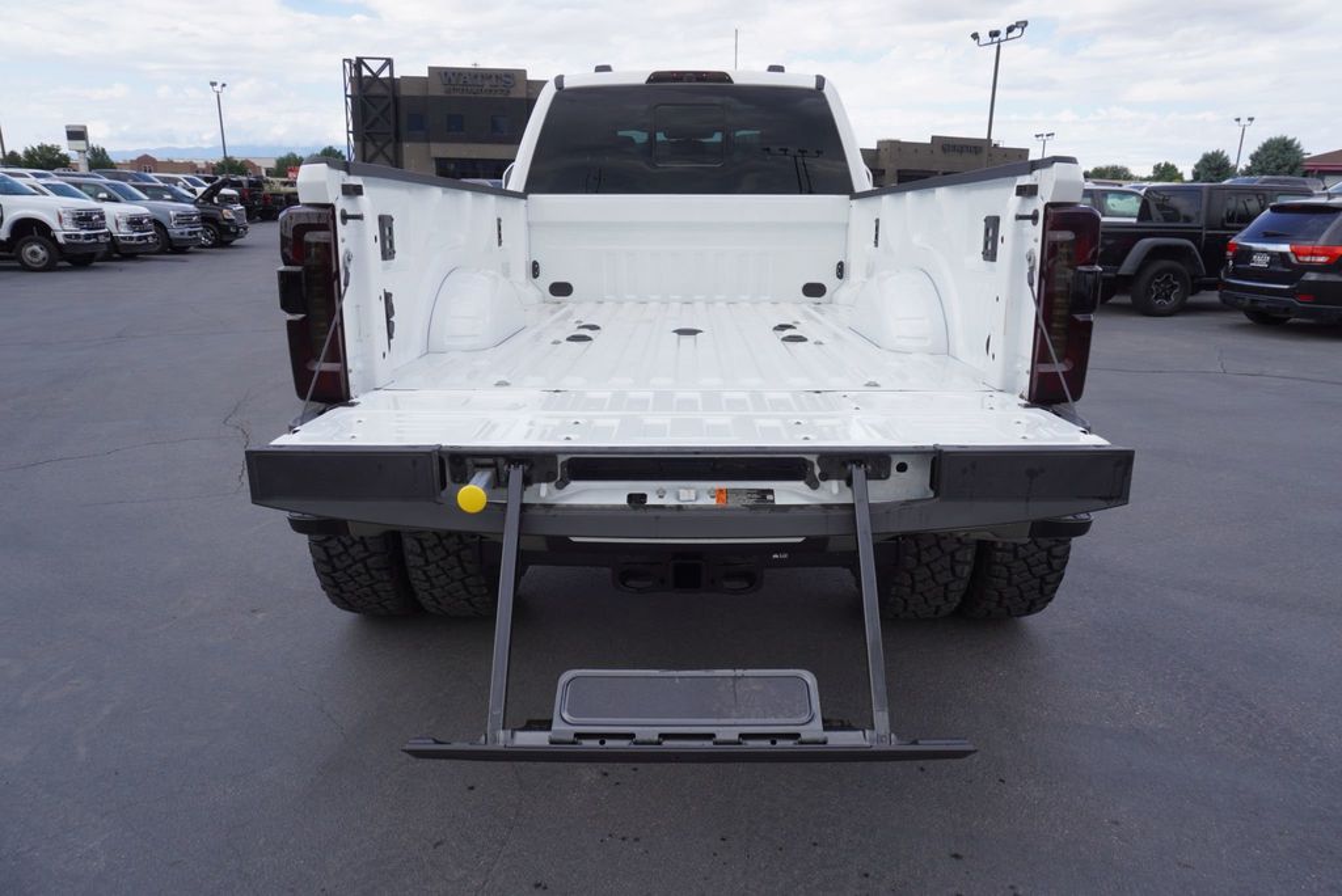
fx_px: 895
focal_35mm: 24
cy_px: 448
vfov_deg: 53.2
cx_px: 671
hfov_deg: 73.7
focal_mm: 16
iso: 100
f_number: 7.1
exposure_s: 1/200
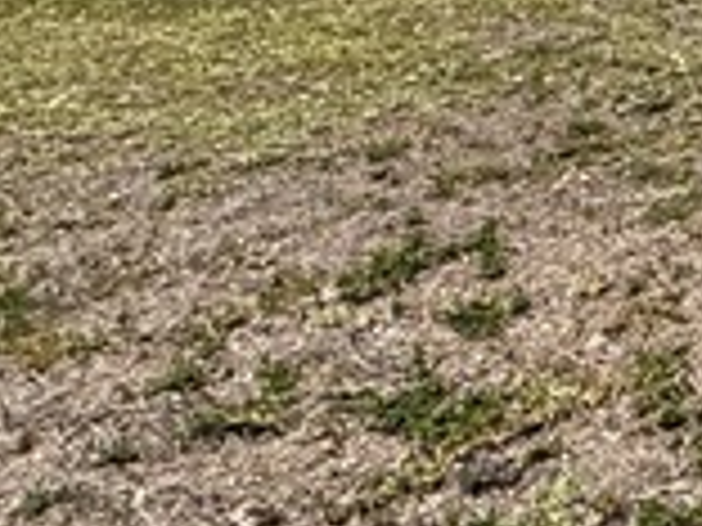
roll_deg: +0.6
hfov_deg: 13.3
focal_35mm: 92
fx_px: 1866
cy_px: -153
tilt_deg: -12.2
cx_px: 1827
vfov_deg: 15.3
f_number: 2.2
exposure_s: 1/2410
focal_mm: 2.22
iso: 50
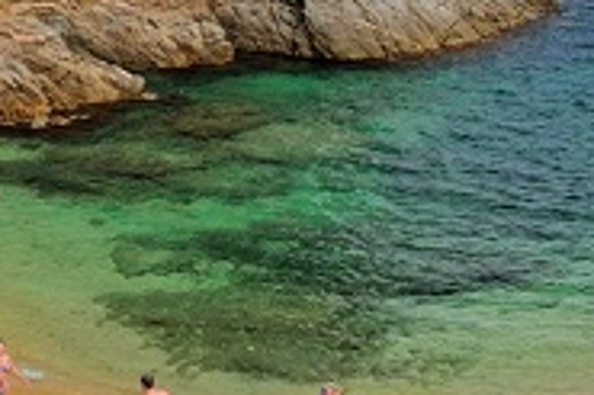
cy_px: 188
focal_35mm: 76
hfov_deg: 26.4
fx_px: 1253
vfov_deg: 17.9
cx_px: 430
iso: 200
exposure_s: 1/160
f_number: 6.3
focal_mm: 24
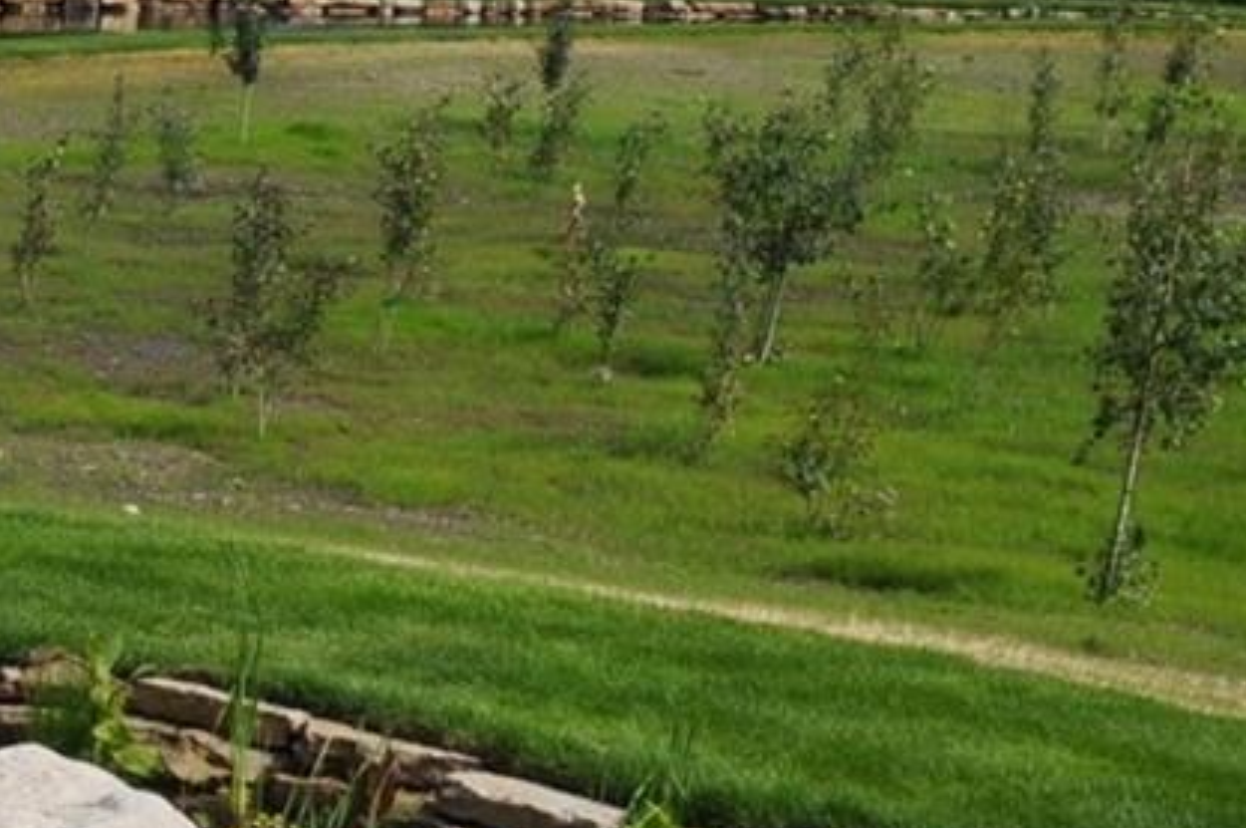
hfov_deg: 14.9
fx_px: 4180
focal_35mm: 121
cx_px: -938
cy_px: 1073
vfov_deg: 11.0
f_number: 10
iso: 200
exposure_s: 1/400
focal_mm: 21
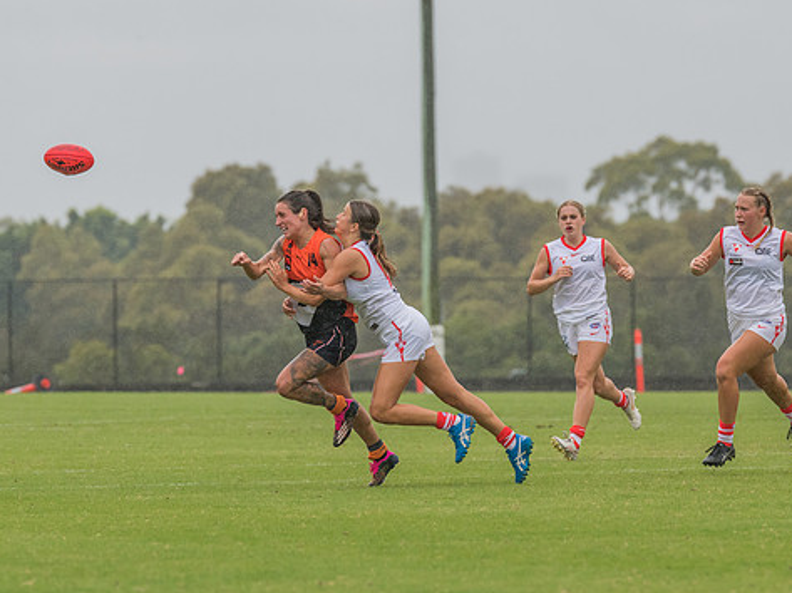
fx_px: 10517
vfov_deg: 3.2
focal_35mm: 460
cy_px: 261
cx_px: 357
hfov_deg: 4.3
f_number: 7.1
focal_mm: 300
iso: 800
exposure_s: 1/1600
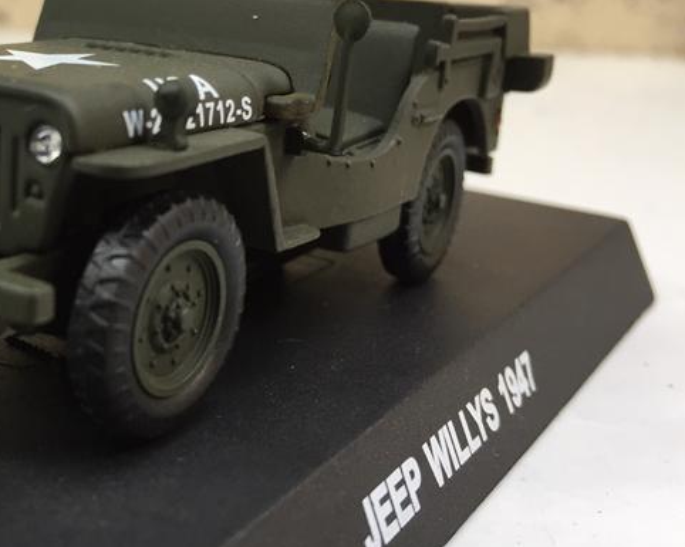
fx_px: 952
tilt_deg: -16.2
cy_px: 196
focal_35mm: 47
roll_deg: -3.1
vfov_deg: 31.9
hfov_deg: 38.0
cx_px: 126
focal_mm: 4.15
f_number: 2.2
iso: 32
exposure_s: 1/33
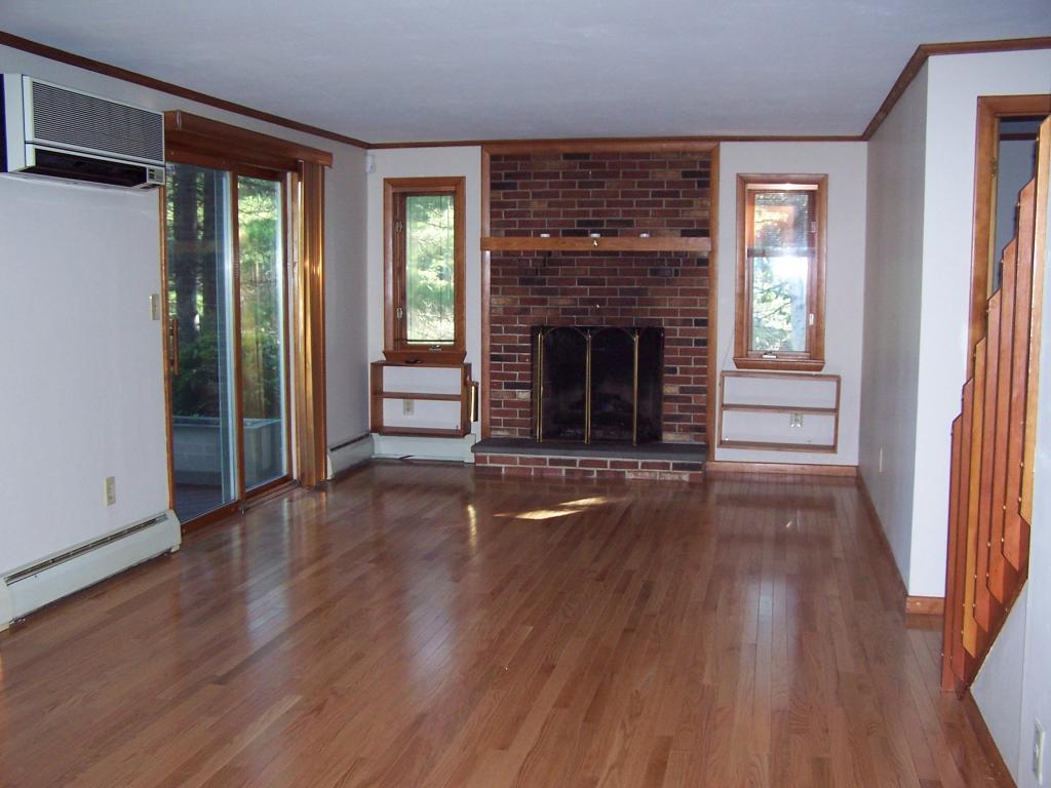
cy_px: 394
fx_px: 1154
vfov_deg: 37.7
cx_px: 526
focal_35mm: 38
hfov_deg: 49.0
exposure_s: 1/60
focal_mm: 6.3
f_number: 2.8
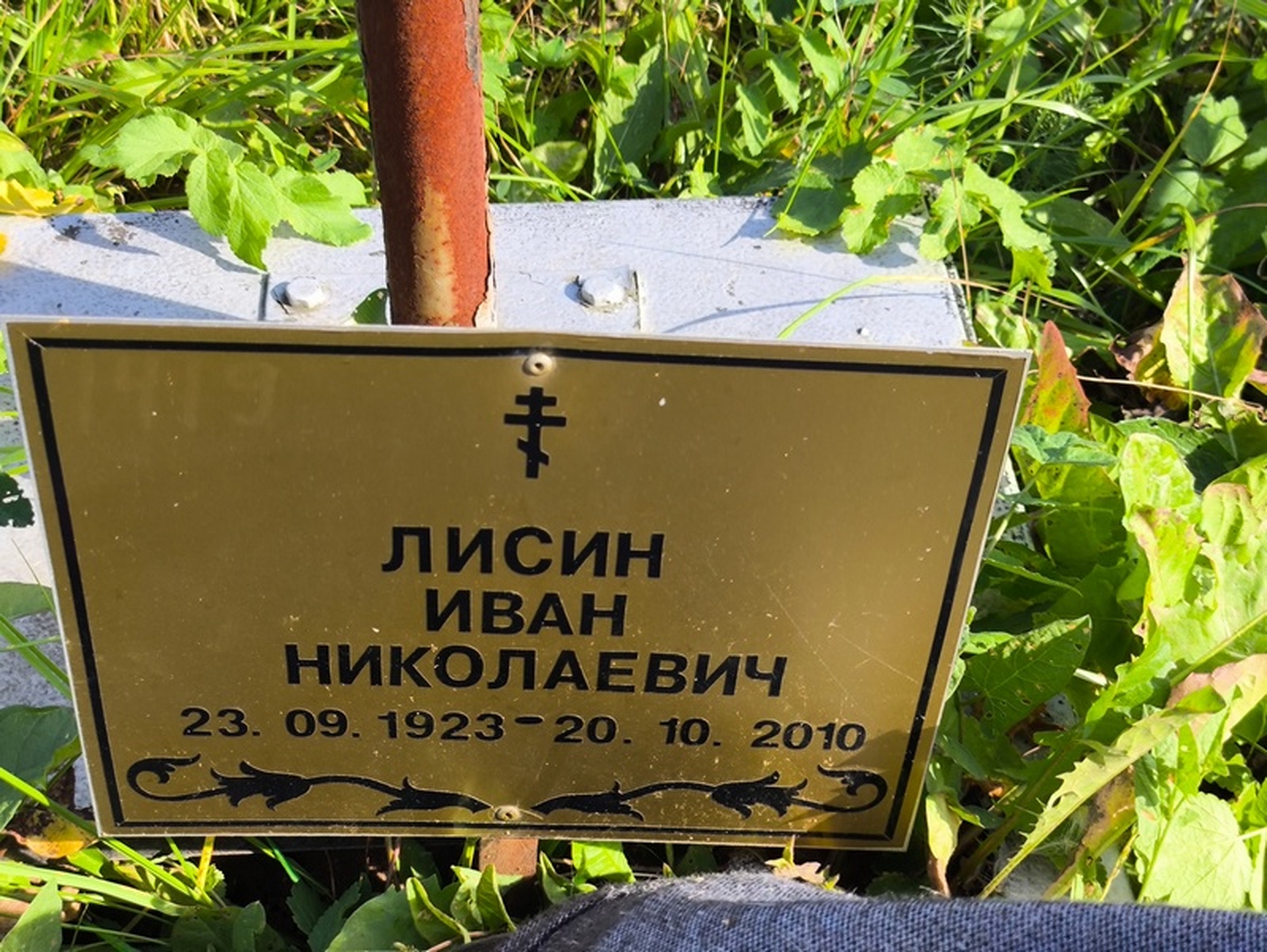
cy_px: 476
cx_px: 634
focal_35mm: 50
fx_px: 1831
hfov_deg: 38.2
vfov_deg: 29.1
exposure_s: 1/444
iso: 50
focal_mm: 4.71
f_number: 1.7
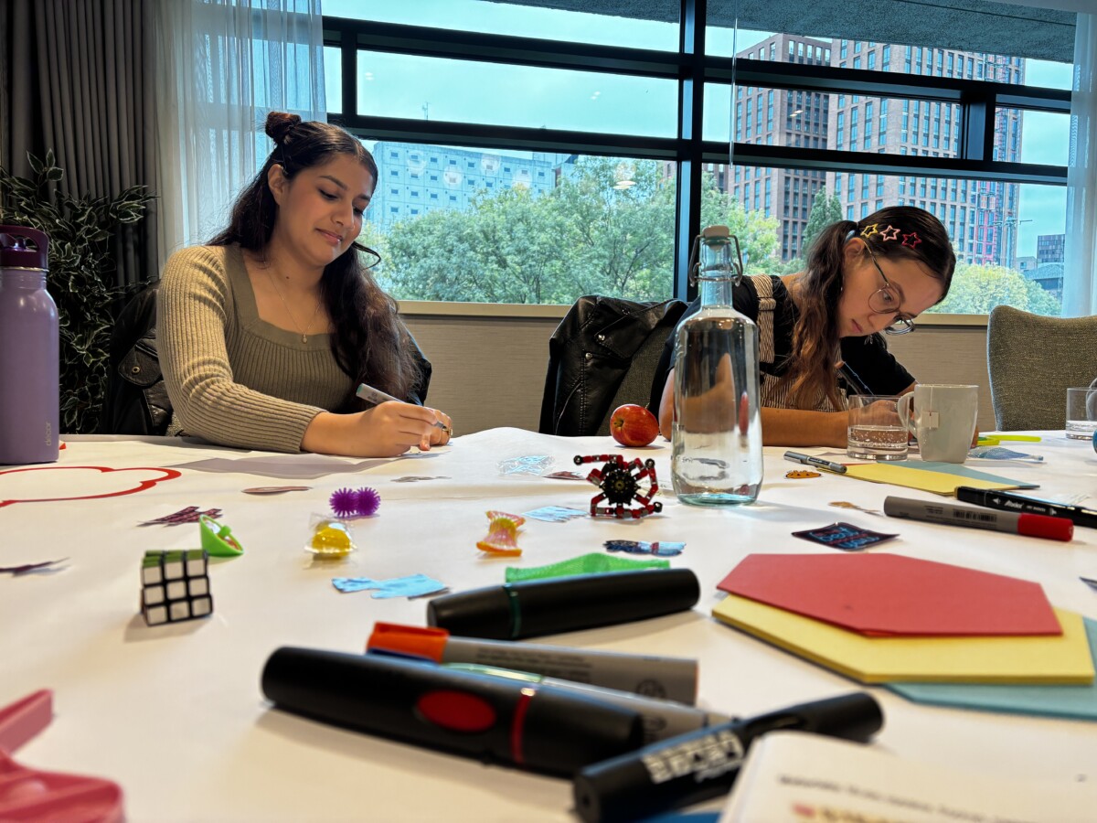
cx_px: 548
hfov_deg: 67.3
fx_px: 824
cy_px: 412
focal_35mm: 26
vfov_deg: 53.1
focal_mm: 5.96
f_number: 1.6
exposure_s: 1/100
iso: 80
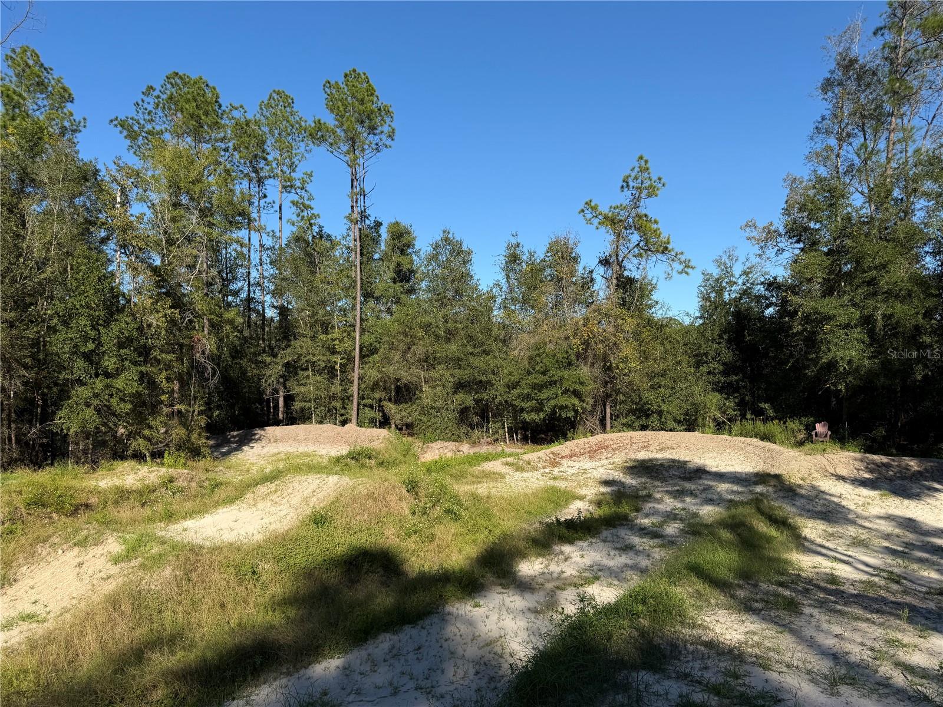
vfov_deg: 56.8
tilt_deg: +1.9
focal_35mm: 24
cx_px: 472
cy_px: 354
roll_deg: +1.1
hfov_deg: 71.6
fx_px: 654
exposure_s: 1/3584
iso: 80
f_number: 1.78
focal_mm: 6.76
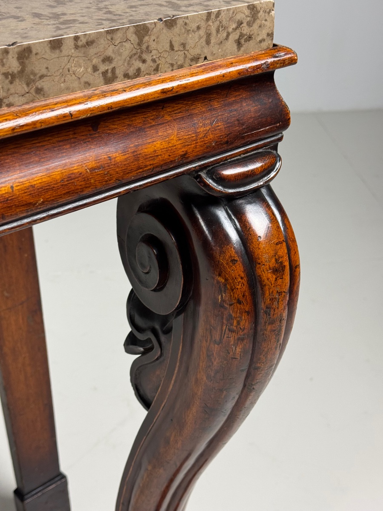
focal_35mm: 48
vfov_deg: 39.7
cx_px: 192
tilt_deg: -30.1
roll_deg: -1.0
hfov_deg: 30.3
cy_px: 256
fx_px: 708
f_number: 1.78
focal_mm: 6.76
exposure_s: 1/50
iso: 100
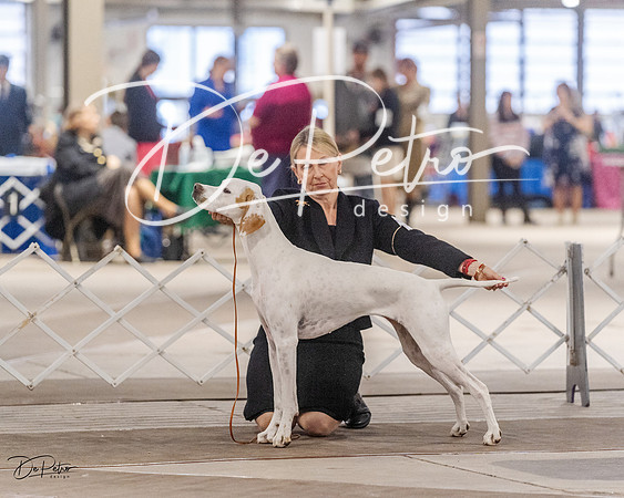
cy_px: 249
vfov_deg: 8.4
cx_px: 312
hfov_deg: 10.5
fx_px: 3410
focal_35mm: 185
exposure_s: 1/400
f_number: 3.5
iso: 6400
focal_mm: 164
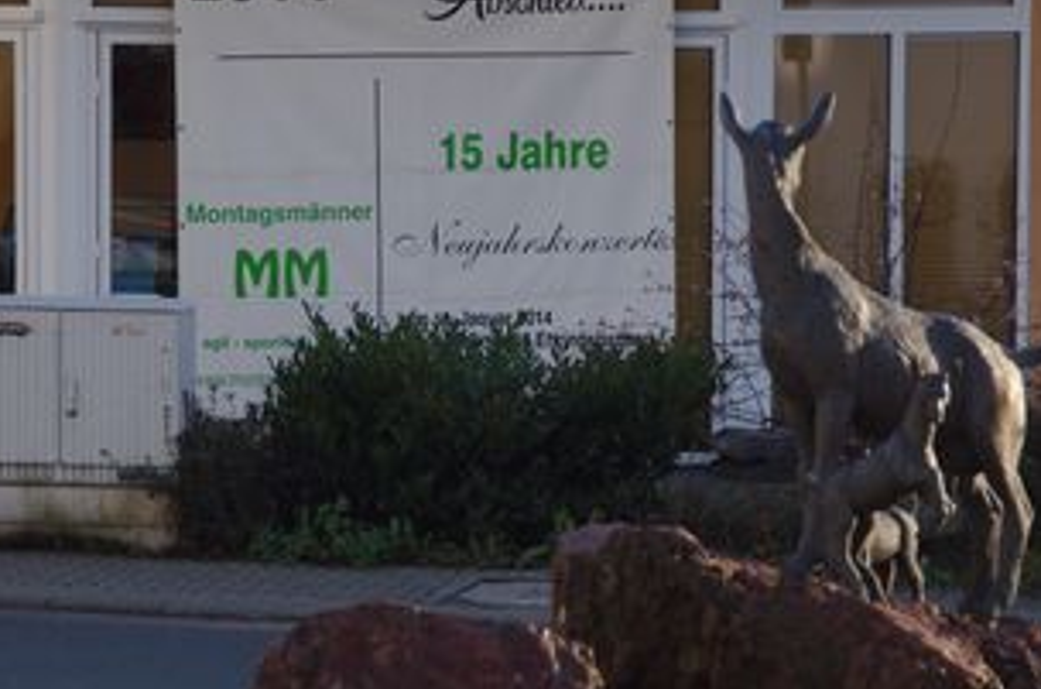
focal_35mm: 217
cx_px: 620
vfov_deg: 6.3
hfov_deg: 9.5
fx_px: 6259
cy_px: 355
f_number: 5.6
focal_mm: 110
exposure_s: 1/160
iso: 200
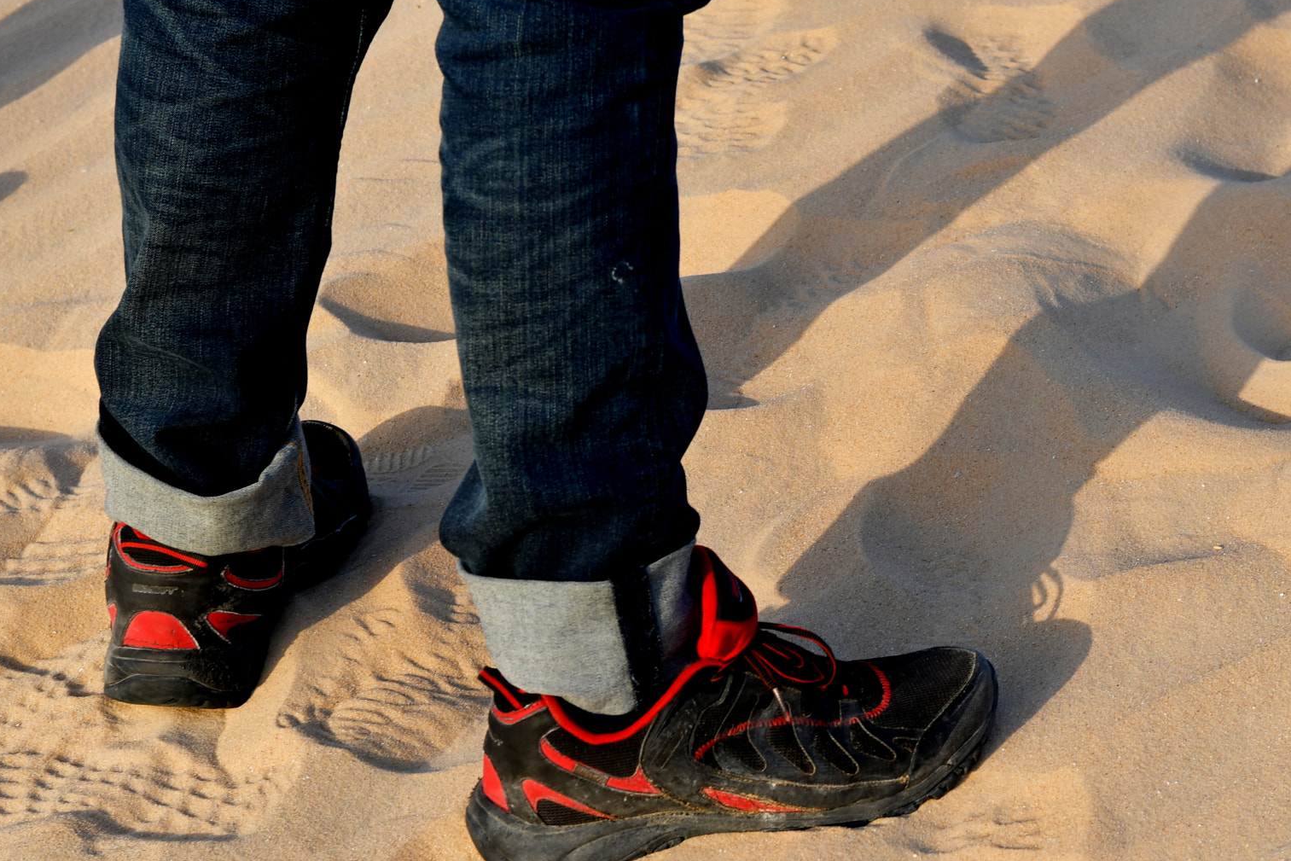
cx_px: 800
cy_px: 502
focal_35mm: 112
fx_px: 4005
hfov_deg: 18.3
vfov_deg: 12.3
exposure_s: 1/200
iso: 100
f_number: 8
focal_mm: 55
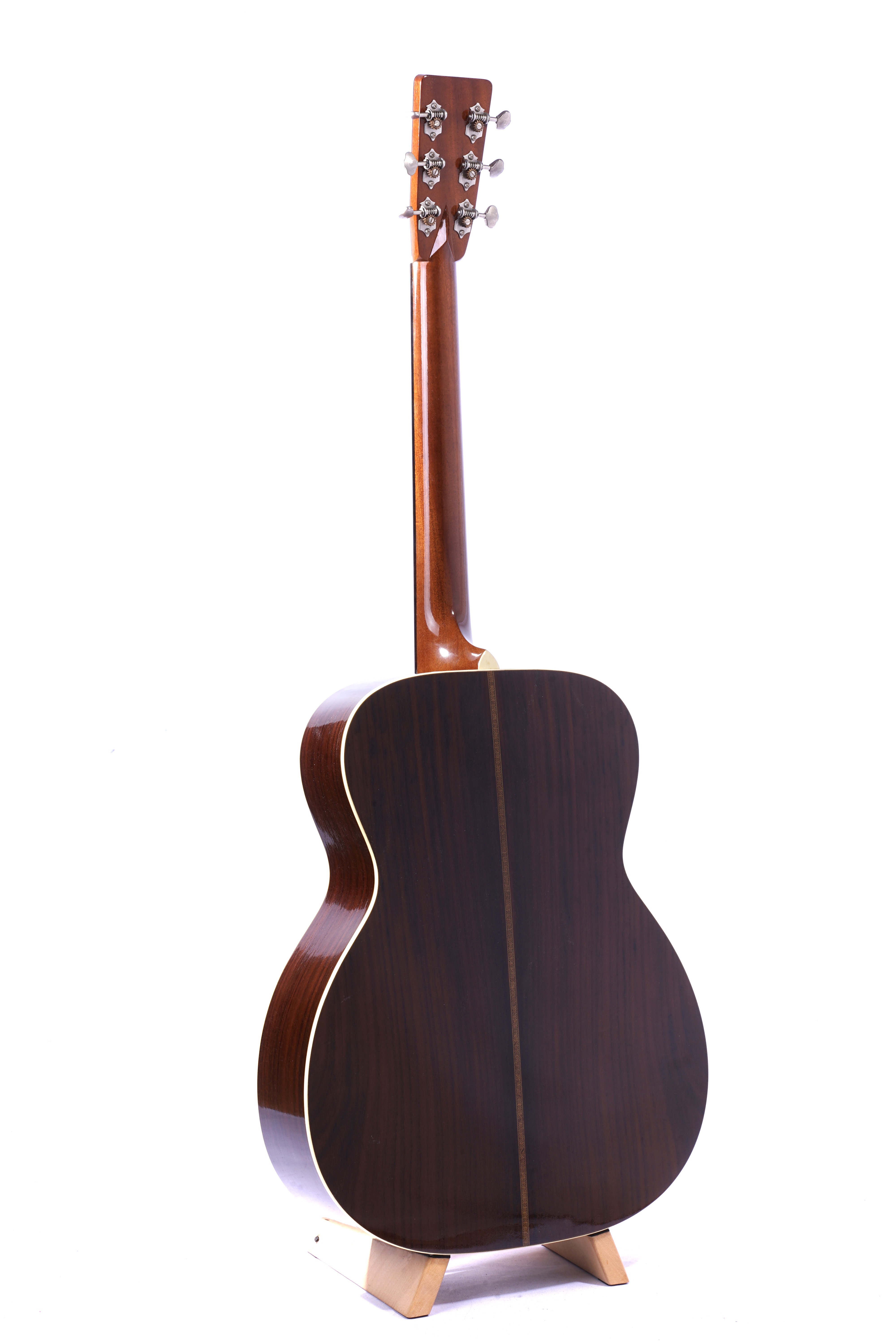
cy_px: 672
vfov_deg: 27.0
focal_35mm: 75
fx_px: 2800
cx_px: 448
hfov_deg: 18.2
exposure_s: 1/50
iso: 100
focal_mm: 75
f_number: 22
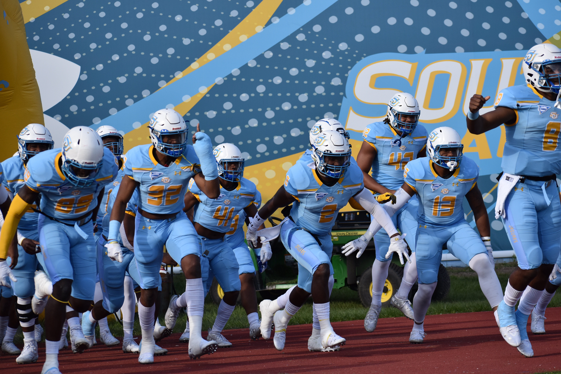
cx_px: 280
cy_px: 187
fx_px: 2150
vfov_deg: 9.9
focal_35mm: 138
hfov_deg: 14.9
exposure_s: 1/1600
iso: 400
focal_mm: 92
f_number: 5.6
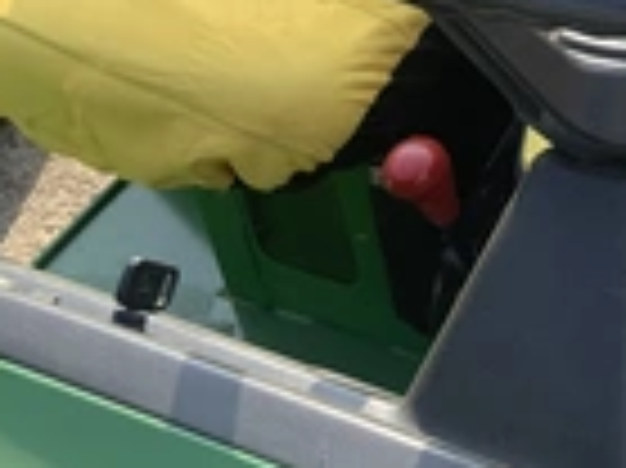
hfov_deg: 21.1
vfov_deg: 15.6
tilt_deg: -35.5
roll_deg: +7.4
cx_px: 658
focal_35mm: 89
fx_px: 1608
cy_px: -171
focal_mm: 3.3
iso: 25
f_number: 2.4
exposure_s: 1/399
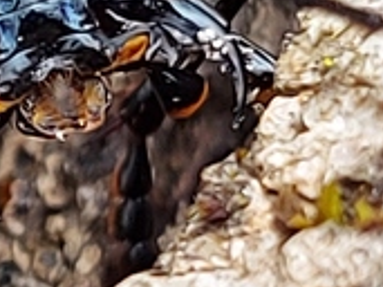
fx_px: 1327
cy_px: -72
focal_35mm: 120
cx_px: -68
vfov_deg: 12.0
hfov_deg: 15.8
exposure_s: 1/100
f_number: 1.8
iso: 40
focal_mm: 5.23
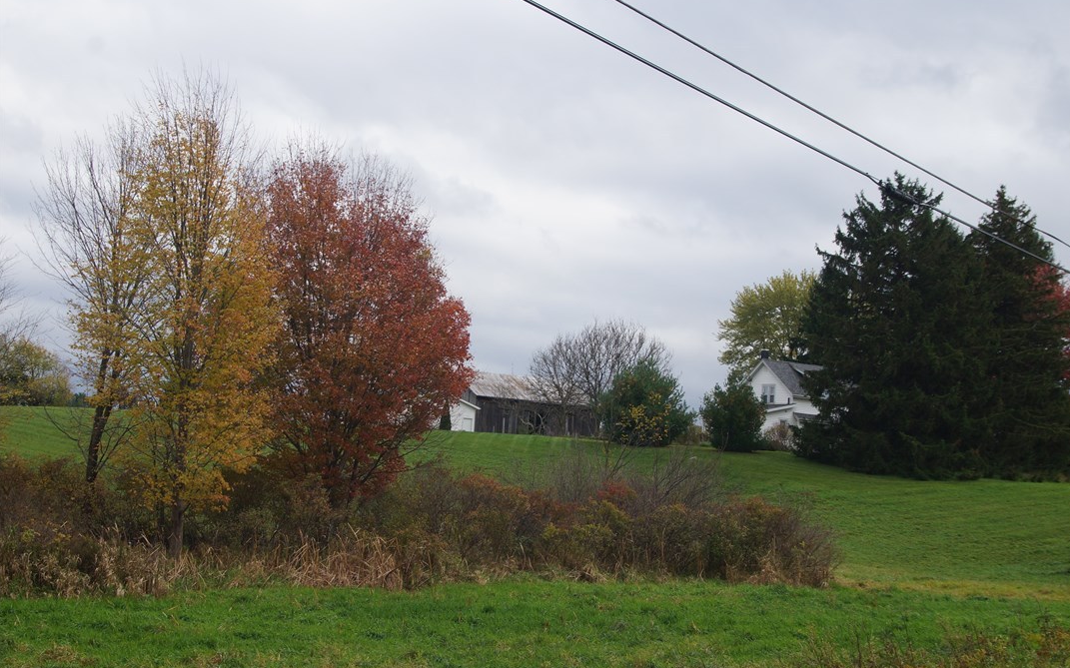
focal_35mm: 62
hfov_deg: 33.0
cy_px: 332
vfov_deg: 20.9
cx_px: 541
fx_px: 1808
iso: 100
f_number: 10
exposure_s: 1/125
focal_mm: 40
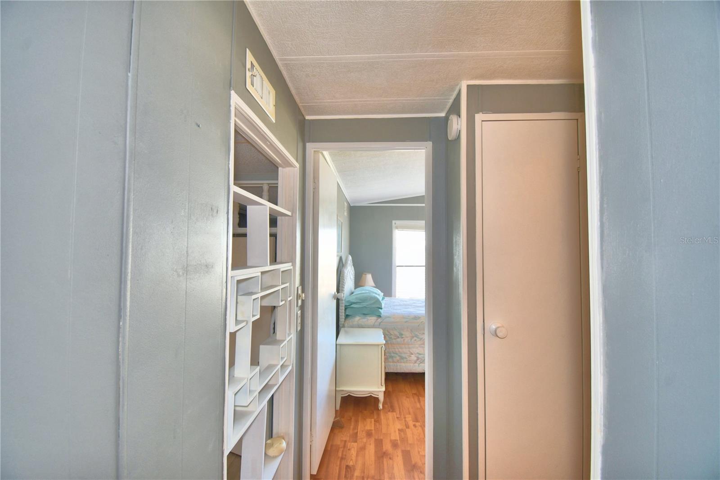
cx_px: 360
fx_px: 300
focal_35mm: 15
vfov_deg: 77.3
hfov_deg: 100.4
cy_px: 240
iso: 200
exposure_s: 1/30
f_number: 4.5
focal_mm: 10
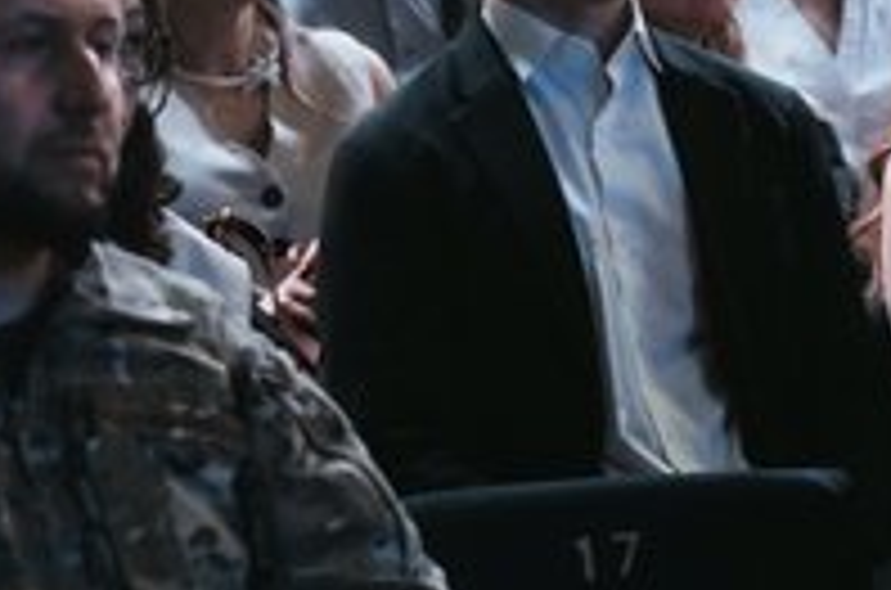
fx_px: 6395
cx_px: 333
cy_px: 5
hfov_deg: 8.0
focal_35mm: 259
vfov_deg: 5.3
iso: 6400
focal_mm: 128
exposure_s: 1/100
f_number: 5
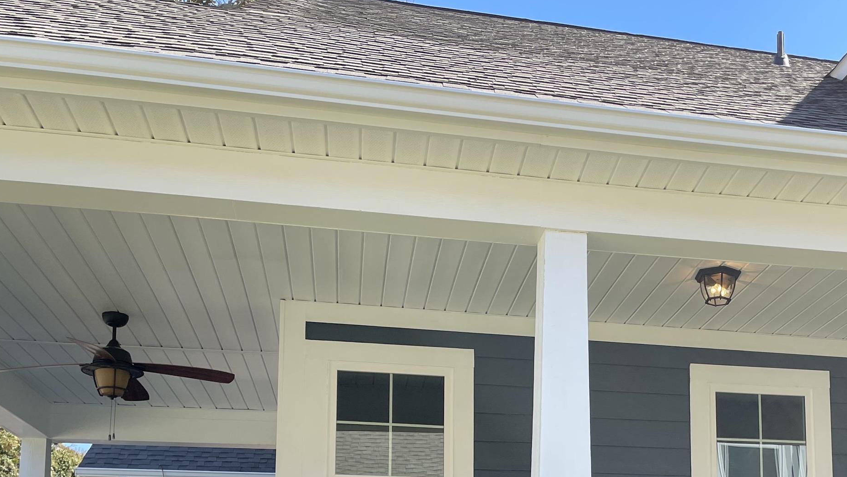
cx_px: 617
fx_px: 1056
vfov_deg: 24.2
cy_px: 485
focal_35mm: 47
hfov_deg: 42.6
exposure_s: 1/690
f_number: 1.6
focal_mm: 4.2
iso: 32
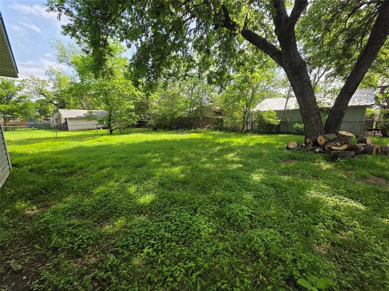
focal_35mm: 13
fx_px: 146
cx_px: 194
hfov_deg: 106.2
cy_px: 146
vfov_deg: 89.9
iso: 40
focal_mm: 2.2
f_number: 1.9
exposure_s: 1/942
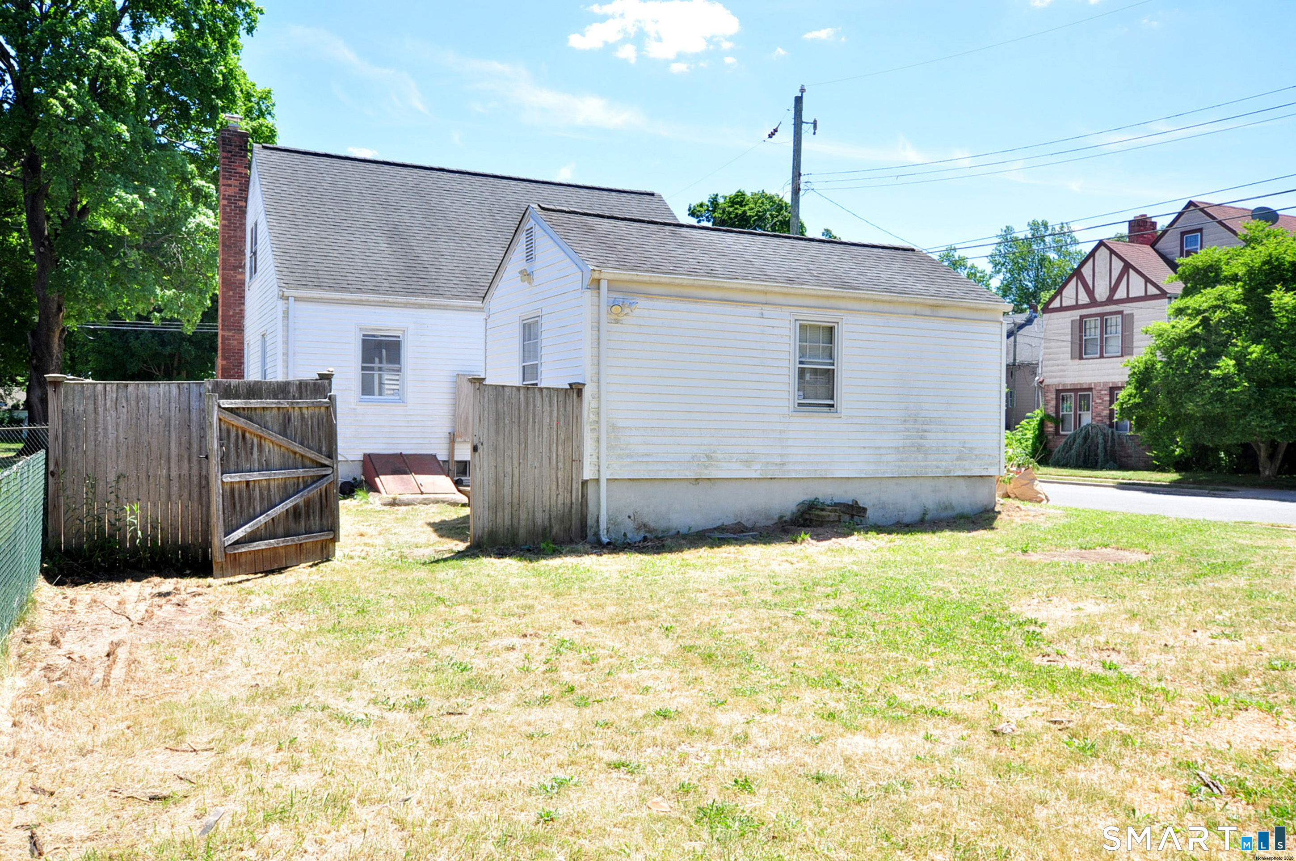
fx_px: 971
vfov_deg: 47.8
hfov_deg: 67.4
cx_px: 648
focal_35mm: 27
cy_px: 430
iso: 200
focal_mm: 18
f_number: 8
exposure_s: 1/160
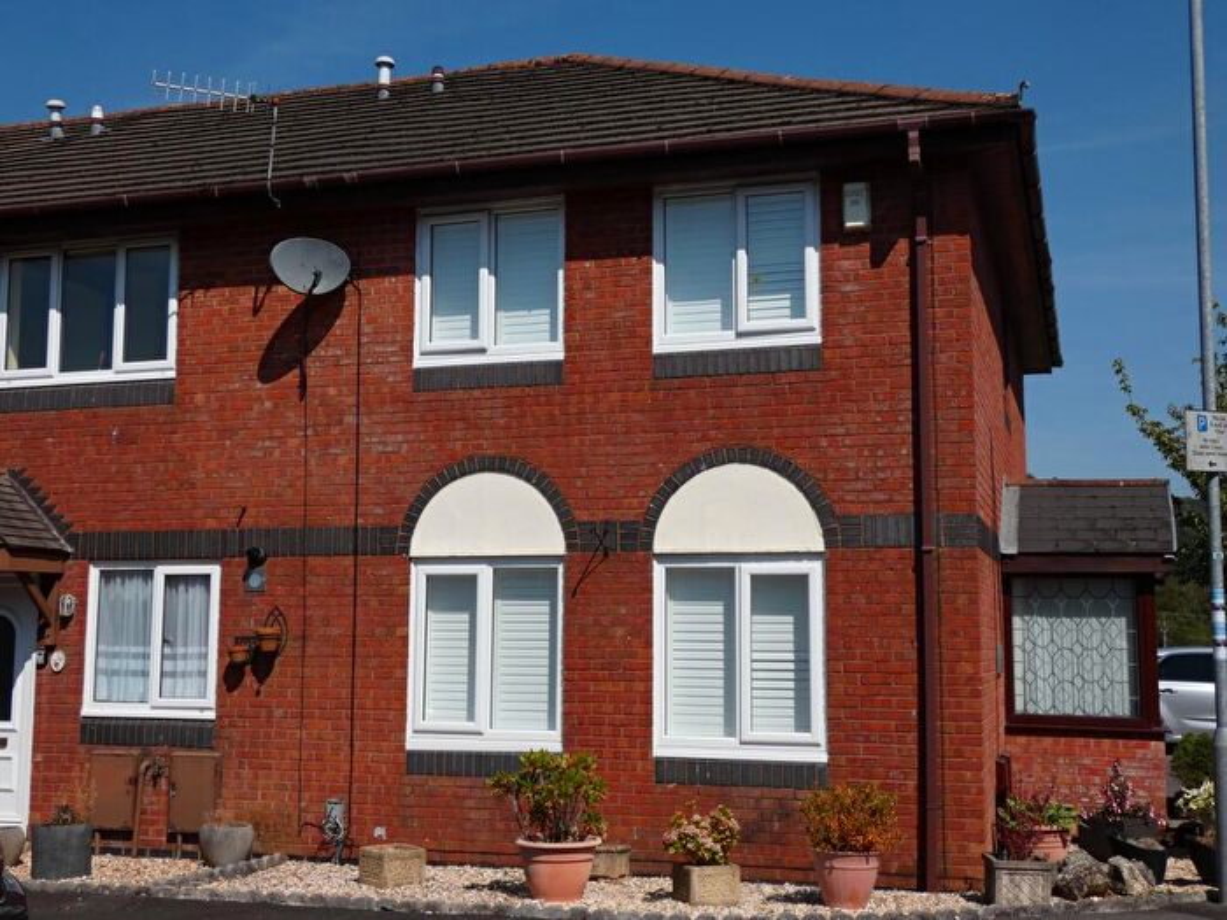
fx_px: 1453
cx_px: 614
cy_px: 460
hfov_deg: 45.8
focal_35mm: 41
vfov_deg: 35.1
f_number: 5
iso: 80
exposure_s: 1/1000
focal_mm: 7.3
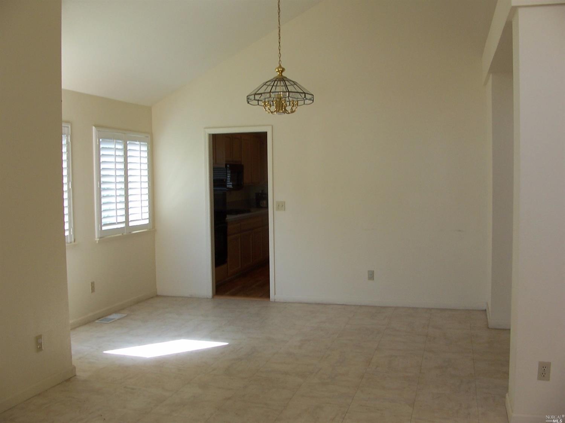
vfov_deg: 40.7
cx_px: 282
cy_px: 212
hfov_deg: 52.6
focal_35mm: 35
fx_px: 571
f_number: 2.8
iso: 80
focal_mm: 6
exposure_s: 1/125
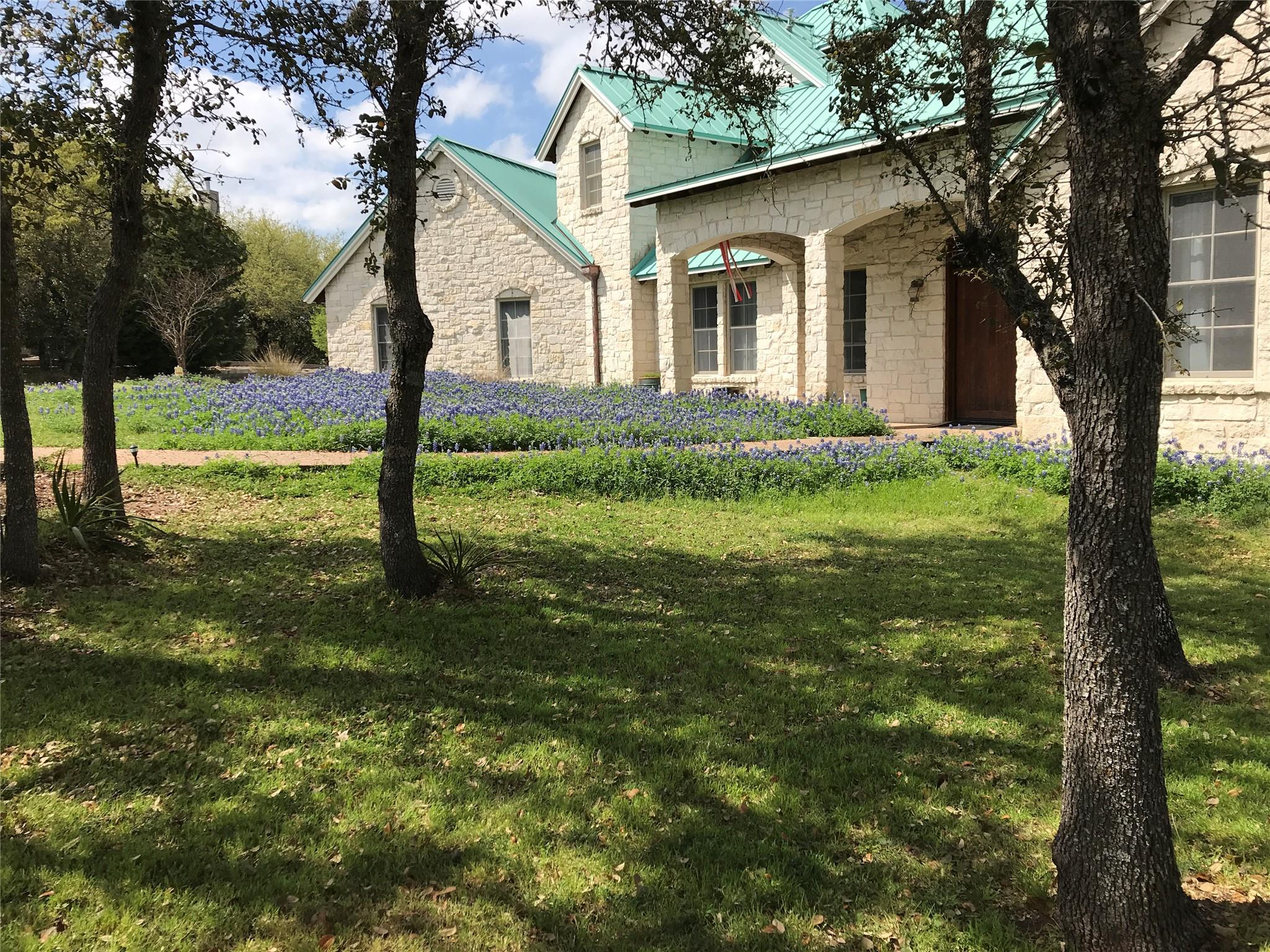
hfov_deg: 63.4
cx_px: 635
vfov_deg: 49.7
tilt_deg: -6.6
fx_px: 1027
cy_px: 476
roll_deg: +1.4
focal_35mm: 28
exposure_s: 1/2083
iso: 20
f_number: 1.8
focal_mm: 3.99
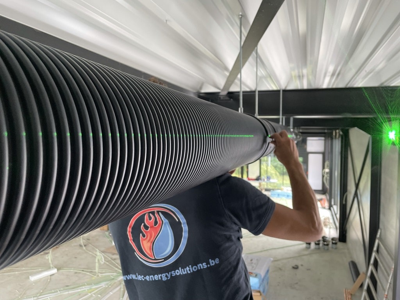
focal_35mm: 26
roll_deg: +0.5
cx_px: 200
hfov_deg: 67.3
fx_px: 300
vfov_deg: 53.1
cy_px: 150
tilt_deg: -3.6
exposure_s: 1/101
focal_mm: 4.2
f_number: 1.6
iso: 125
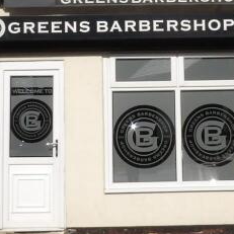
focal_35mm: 94
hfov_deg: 18.5
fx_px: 719
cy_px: 34
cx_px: 144
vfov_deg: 18.3
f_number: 7.4
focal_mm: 4.3
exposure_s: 1/818
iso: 158
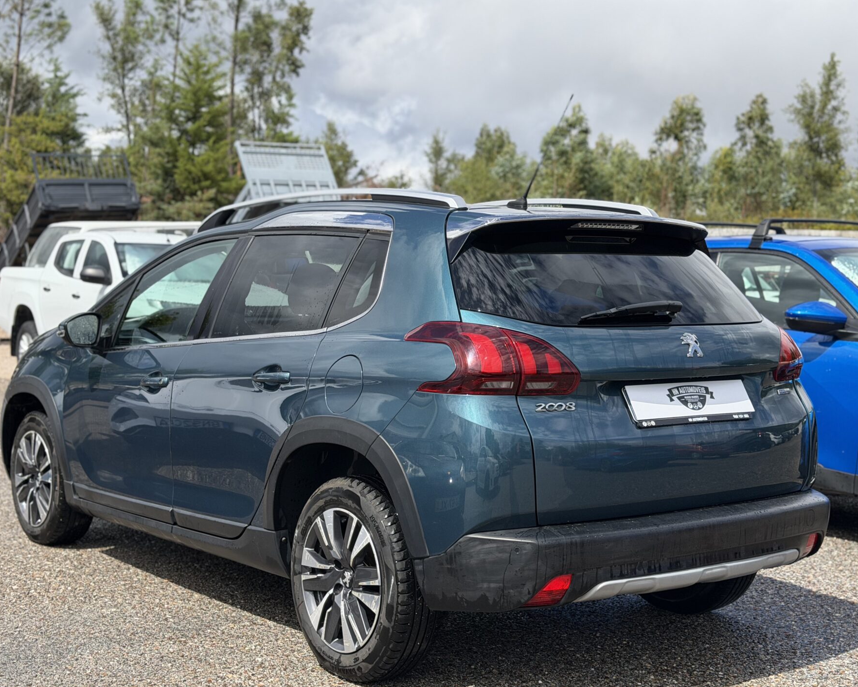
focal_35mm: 51
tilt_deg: +2.2
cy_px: 349
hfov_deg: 36.7
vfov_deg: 29.7
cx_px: 411
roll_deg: -2.0
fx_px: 1295
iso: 80
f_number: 1.78
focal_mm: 6.76
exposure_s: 1/5587
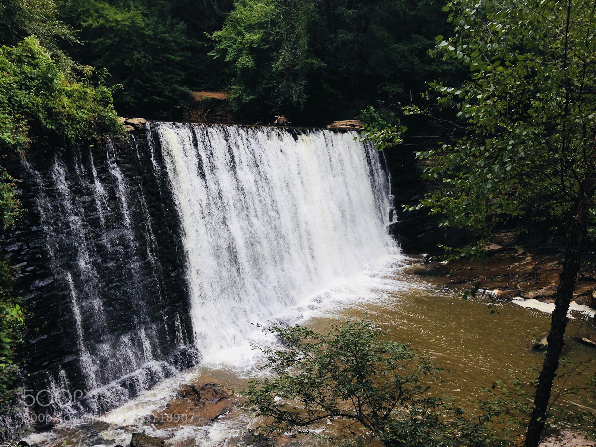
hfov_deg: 55.4
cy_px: 224
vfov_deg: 42.9
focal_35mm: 33
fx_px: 568
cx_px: 298
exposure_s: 1/516
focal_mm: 4.12
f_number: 2.4
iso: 50
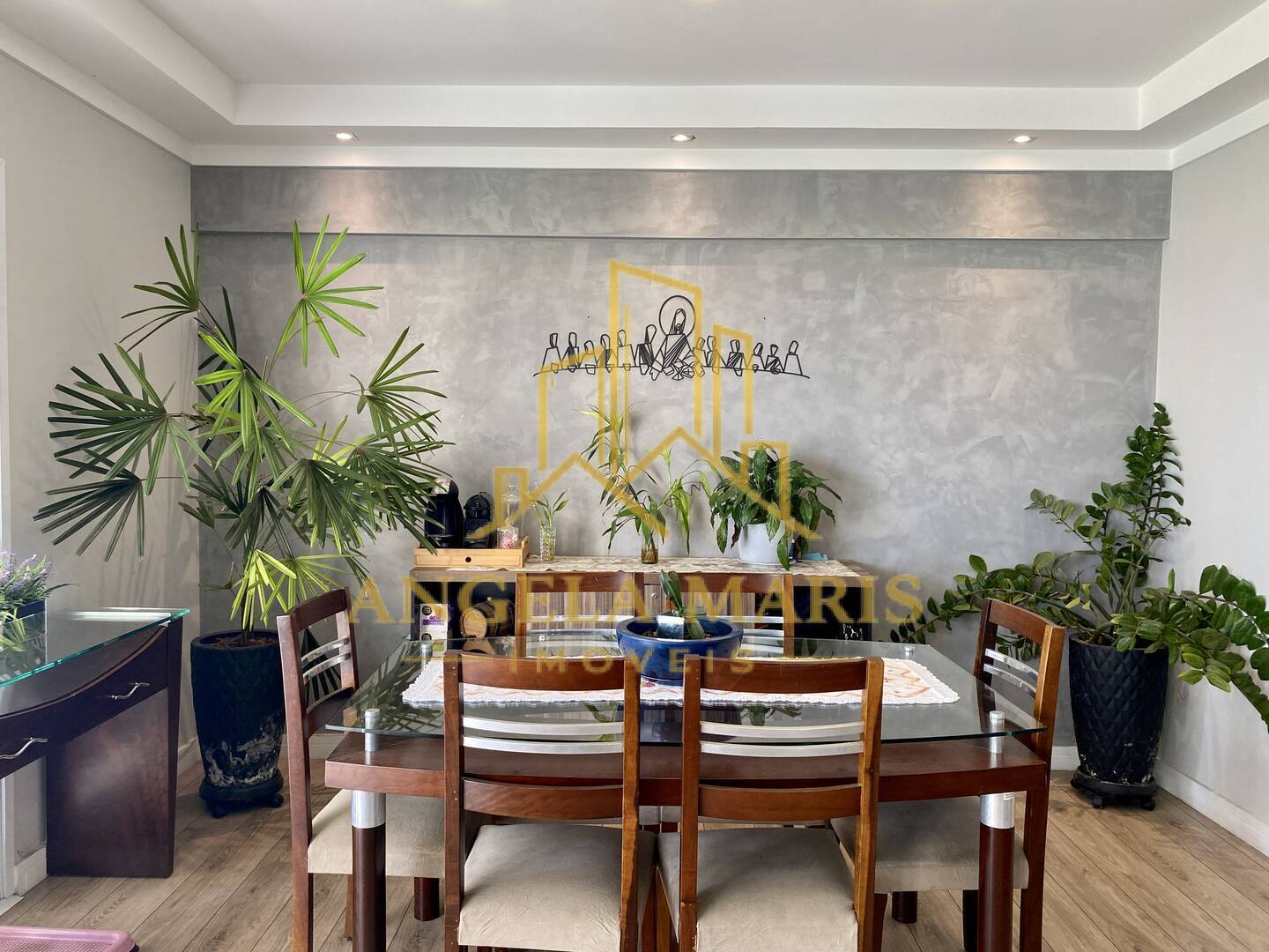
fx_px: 953
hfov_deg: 67.3
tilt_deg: -3.1
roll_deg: -0.8
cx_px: 634
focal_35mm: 26
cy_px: 476
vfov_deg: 53.1
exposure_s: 1/120
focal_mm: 4.25
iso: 125
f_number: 1.8
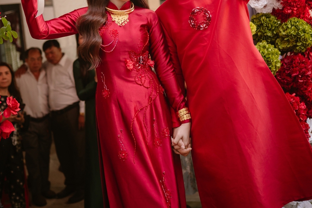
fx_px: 459
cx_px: 157
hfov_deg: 37.5
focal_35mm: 53
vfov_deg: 24.3
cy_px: -1
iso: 500
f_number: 2
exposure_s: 1/800
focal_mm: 35
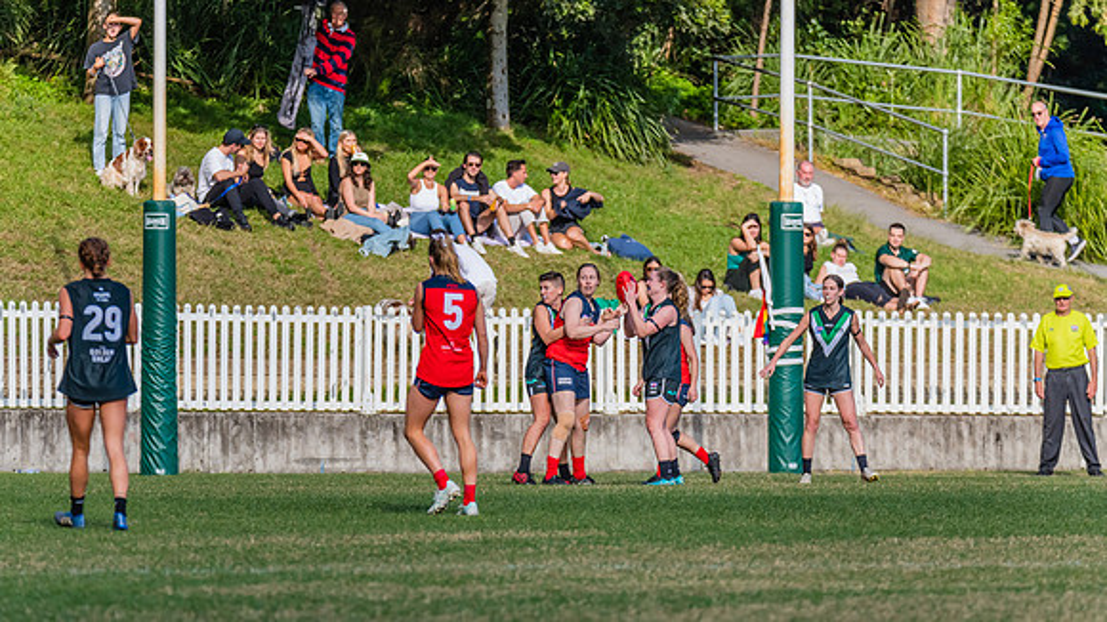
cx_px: 560
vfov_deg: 3.0
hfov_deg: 5.4
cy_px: 402
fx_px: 11740
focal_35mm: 400
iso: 800
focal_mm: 350
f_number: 7.1
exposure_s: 1/1600
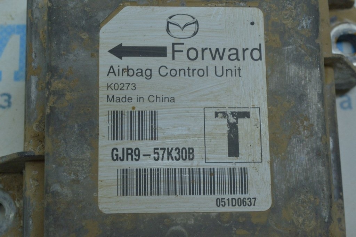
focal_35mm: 63
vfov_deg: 21.5
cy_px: 118
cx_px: 178
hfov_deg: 31.9
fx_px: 622
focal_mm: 42
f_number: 16
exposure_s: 1/50
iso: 1400
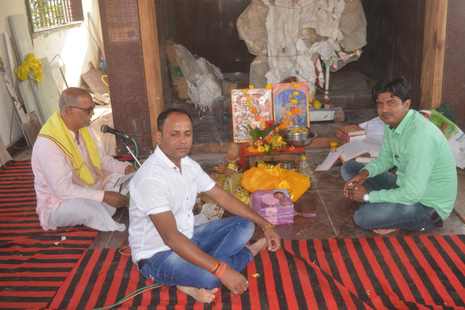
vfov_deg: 34.2
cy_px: 155
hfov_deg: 49.6
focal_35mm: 39
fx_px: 504
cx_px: 232
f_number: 5
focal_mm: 26
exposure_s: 1/200
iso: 500
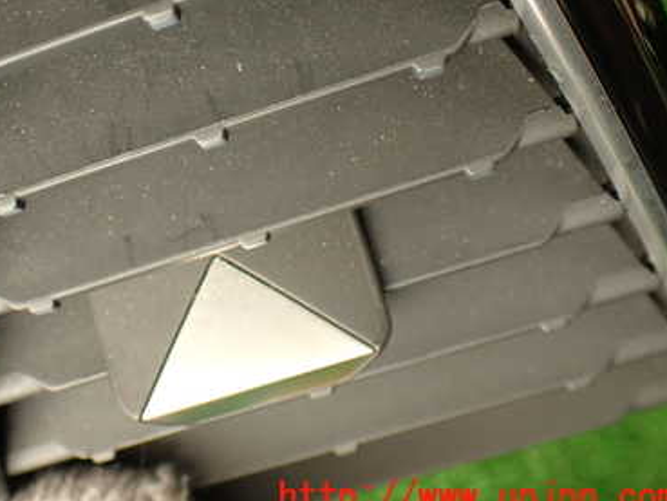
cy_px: 114
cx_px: 145
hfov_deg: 35.7
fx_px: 1002
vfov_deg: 27.6
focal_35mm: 52
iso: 200
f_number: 2.4
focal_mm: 5.79
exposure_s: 1/60
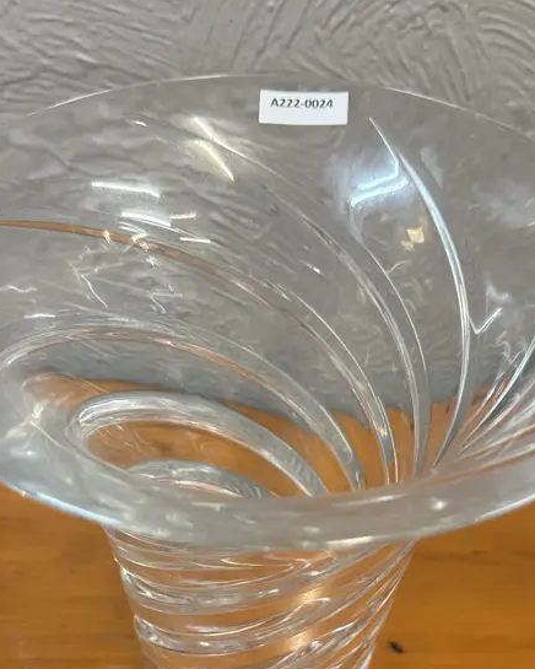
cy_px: 490
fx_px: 871
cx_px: 268
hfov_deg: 34.2
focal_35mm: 44
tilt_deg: -47.1
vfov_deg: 41.0
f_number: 1.78
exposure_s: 1/50
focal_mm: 6.86
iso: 160
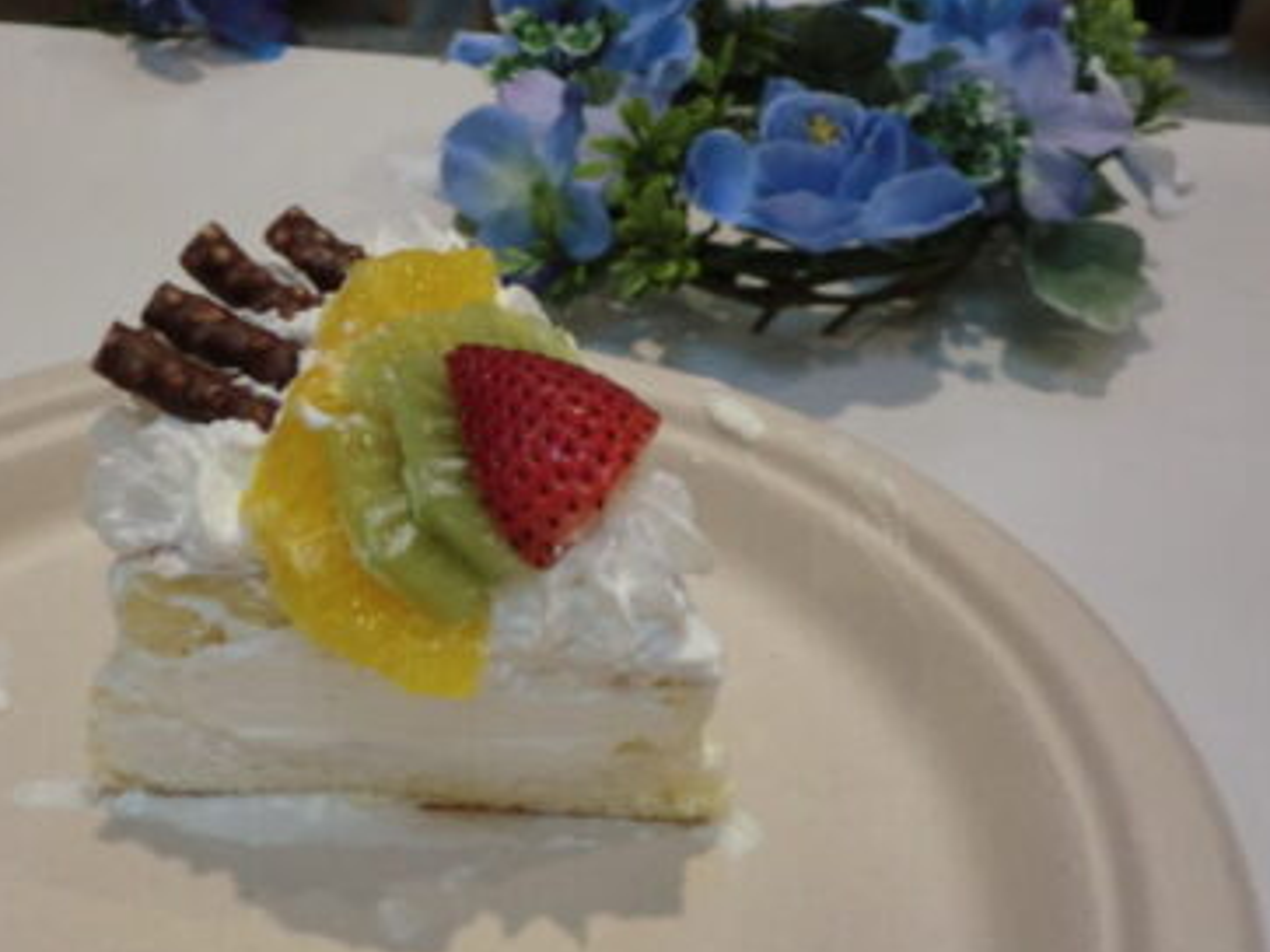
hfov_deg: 43.4
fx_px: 1577
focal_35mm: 43
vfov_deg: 33.6
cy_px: 494
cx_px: 448
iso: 50
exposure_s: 1/60
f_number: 2.8
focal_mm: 4.7
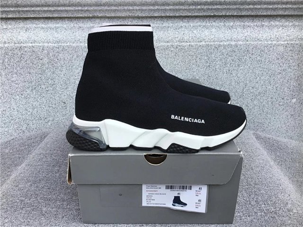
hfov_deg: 58.4
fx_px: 271
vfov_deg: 45.4
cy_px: 114
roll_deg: +1.3
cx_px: 152
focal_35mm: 31
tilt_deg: -21.6
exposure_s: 1/327
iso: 25
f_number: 2.4
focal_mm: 3.3
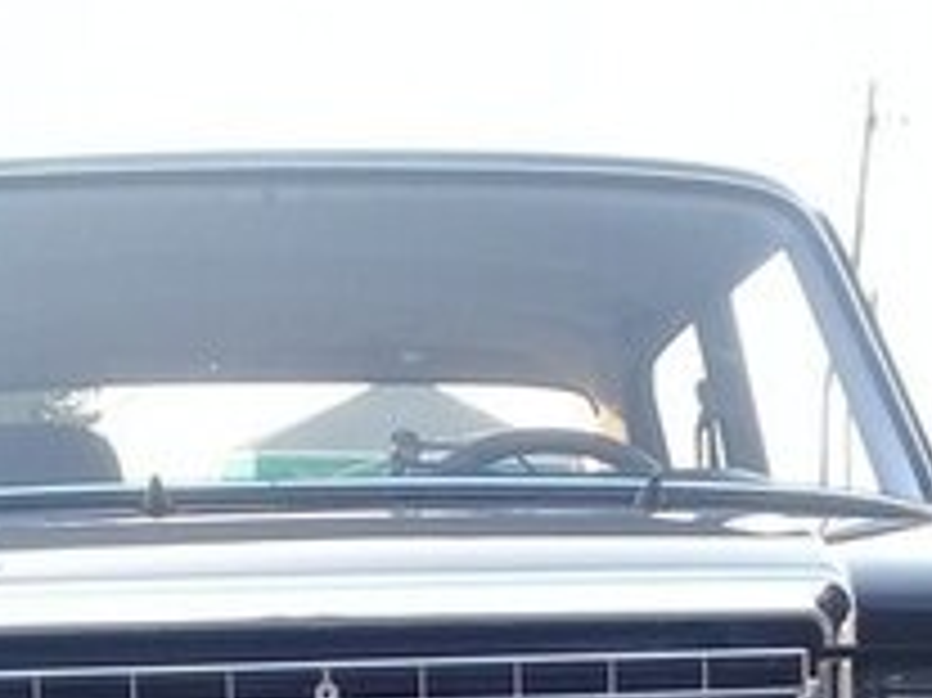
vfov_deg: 14.3
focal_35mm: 99
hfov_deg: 19.8
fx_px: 2664
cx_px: 450
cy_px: 912
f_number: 2.2
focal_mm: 3.3
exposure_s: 1/106
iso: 50
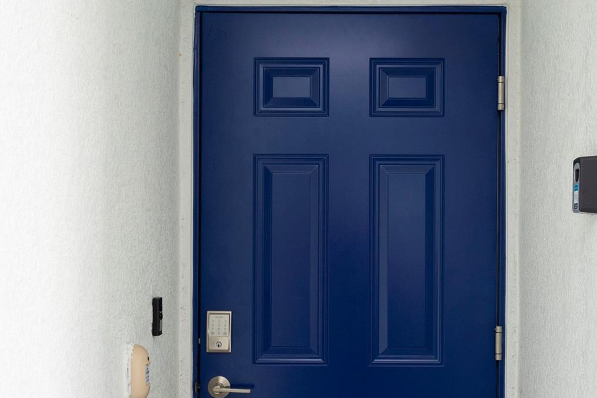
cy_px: 247
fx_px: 1045
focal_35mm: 63
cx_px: 347
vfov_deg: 21.5
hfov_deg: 31.8
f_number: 14
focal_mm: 40
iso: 1000
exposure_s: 1/30
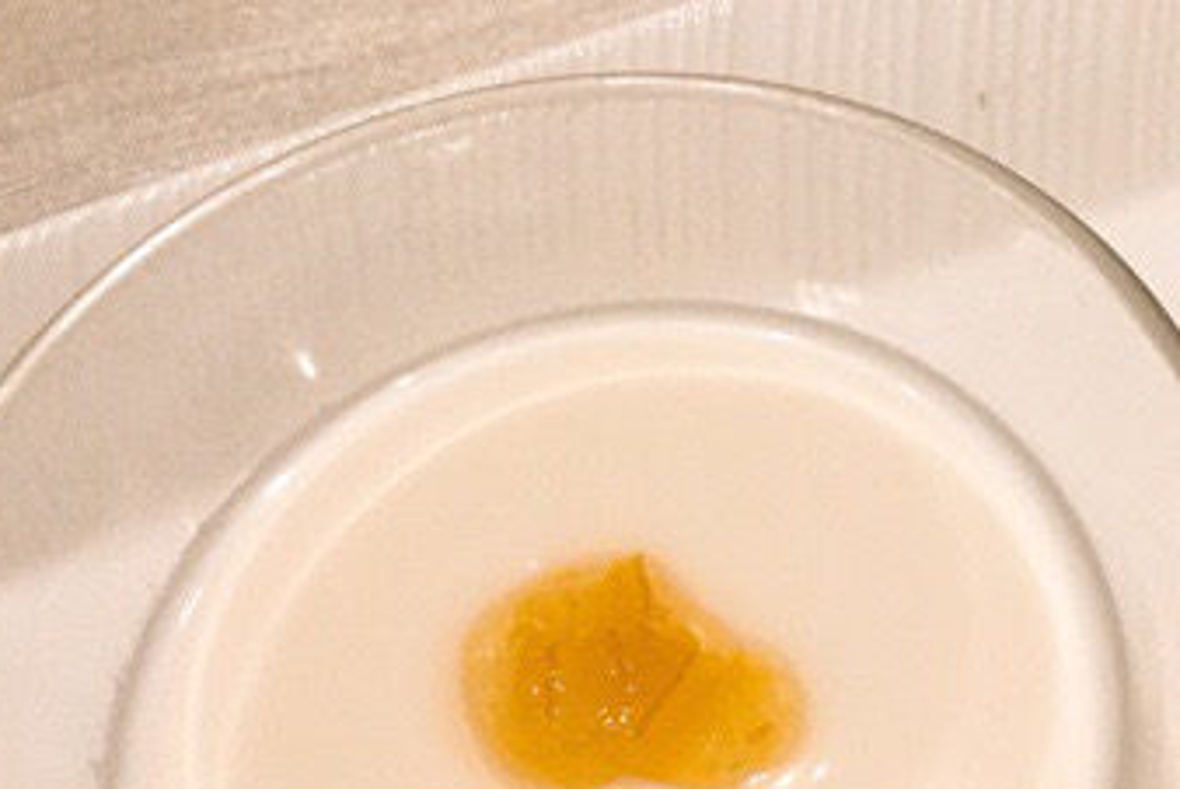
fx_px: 2001
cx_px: 1068
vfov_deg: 22.2
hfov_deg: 31.3
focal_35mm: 61
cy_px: 531
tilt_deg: -59.9
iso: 160
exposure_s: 1/30
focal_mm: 3.3
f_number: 2.4
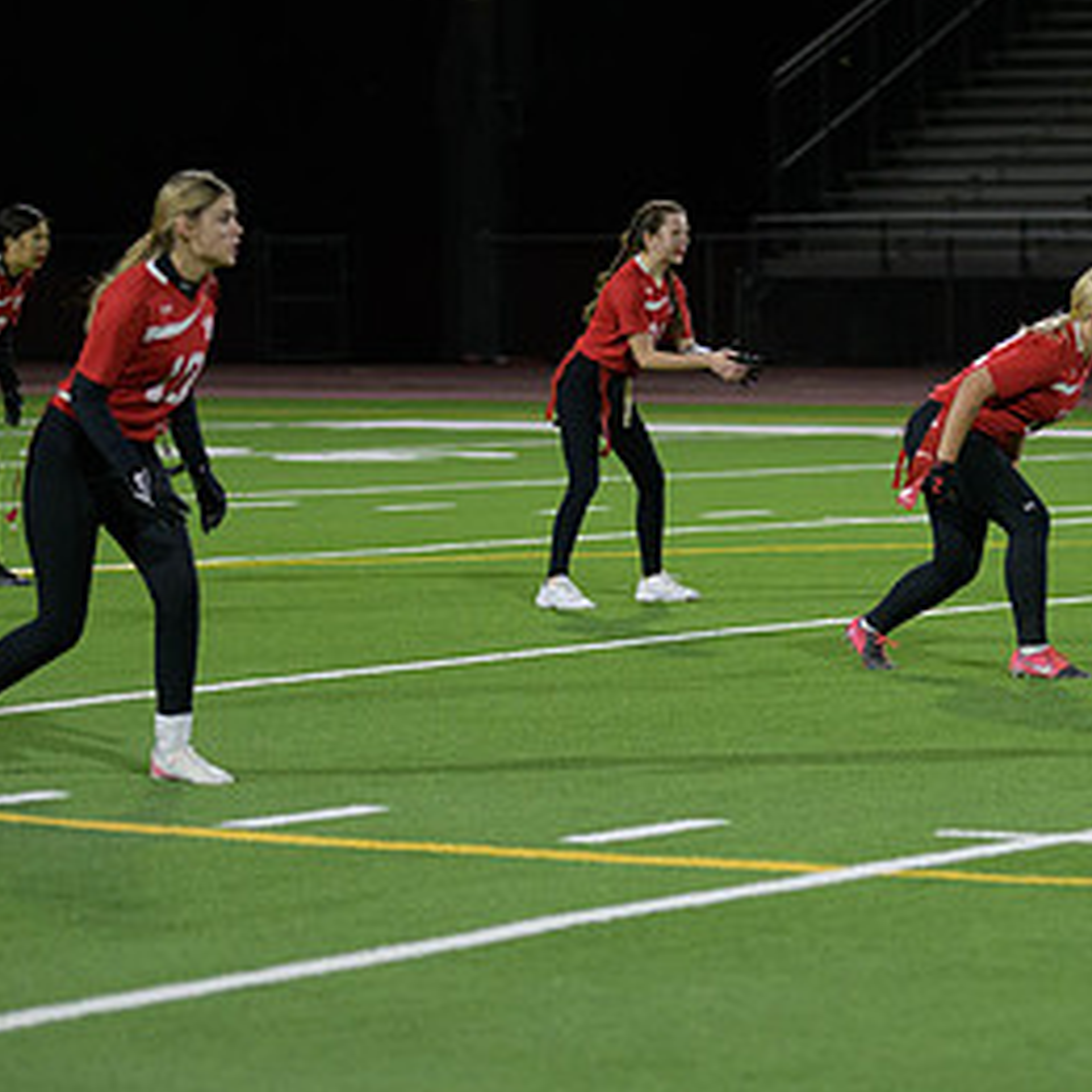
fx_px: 7424
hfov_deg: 8.4
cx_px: 866
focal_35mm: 208
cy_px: 508
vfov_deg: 8.4
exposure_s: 1/640
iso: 2200
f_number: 2.8
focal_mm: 110
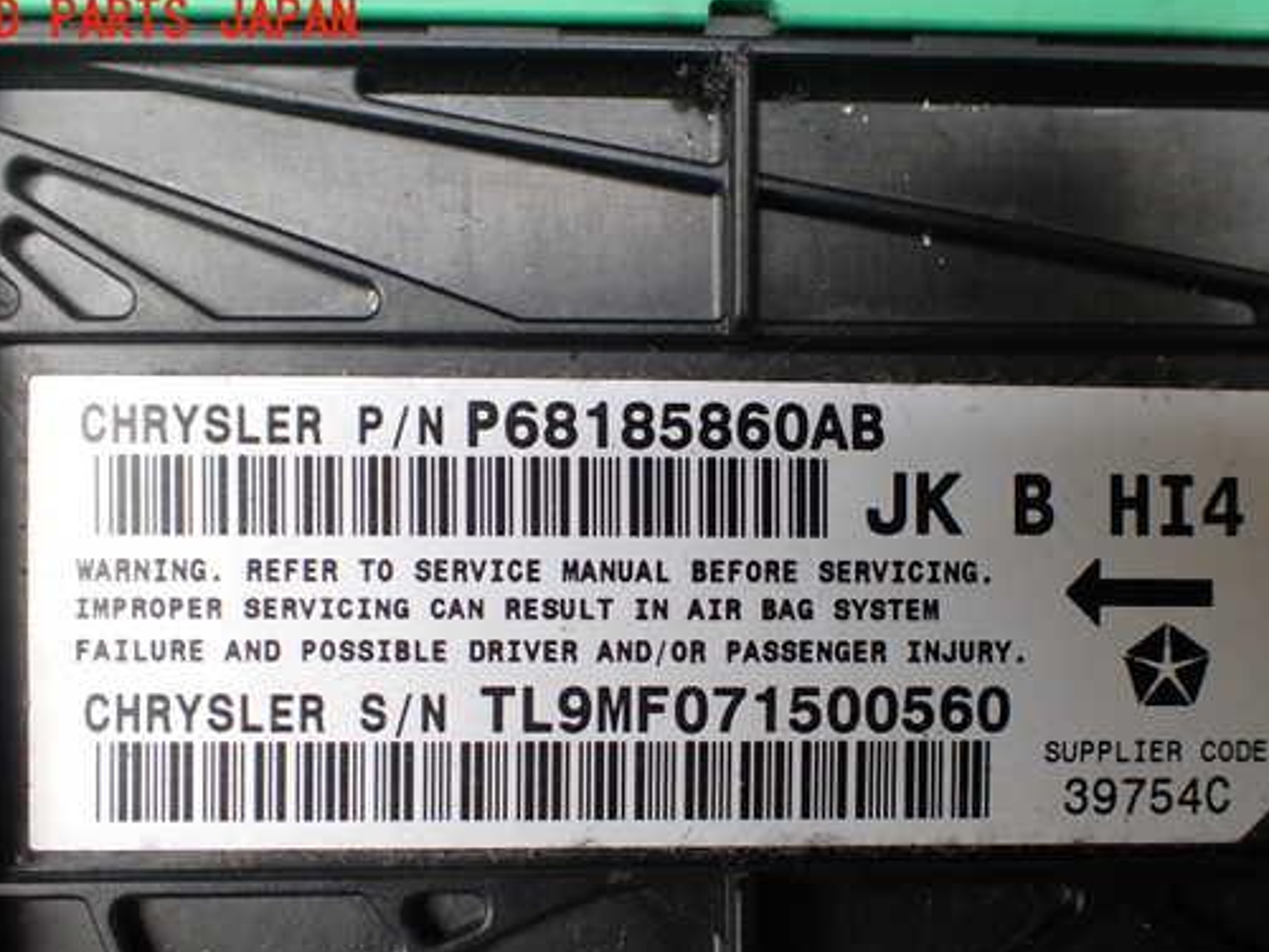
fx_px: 1320
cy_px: 561
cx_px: 657
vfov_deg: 39.5
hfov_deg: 51.3
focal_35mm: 36
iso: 160
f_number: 2.3
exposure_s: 1/125
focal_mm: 5.4
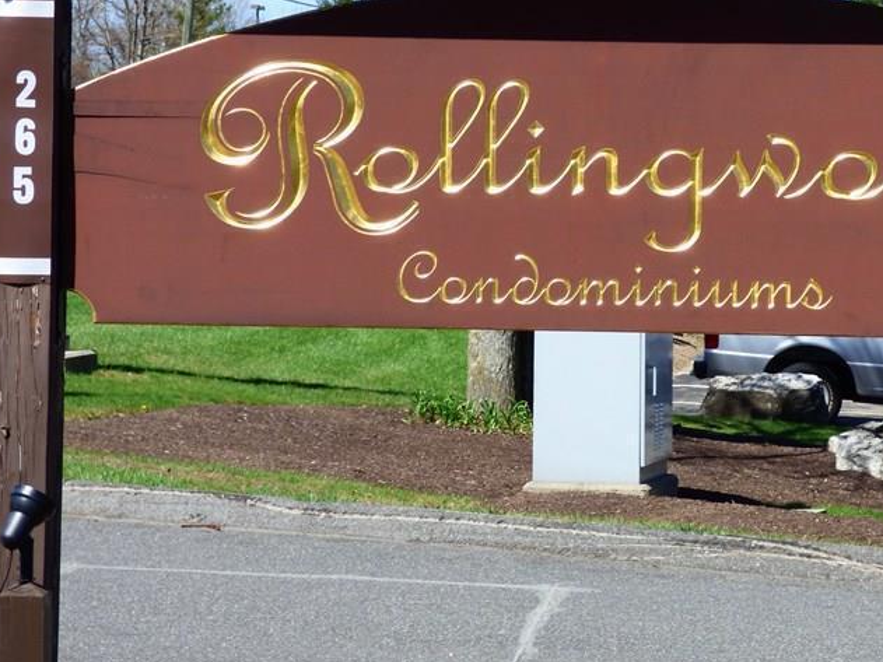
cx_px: 582
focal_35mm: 151
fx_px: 3851
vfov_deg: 9.8
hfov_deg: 13.1
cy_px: 221
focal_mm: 15.56
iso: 100
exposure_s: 1/500
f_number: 4.6
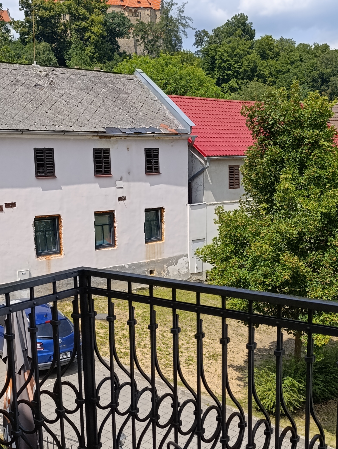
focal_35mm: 45
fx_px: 584
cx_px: 192
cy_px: 272
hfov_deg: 32.2
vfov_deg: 41.8
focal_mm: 6.14
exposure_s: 1/662
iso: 50
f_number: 1.6
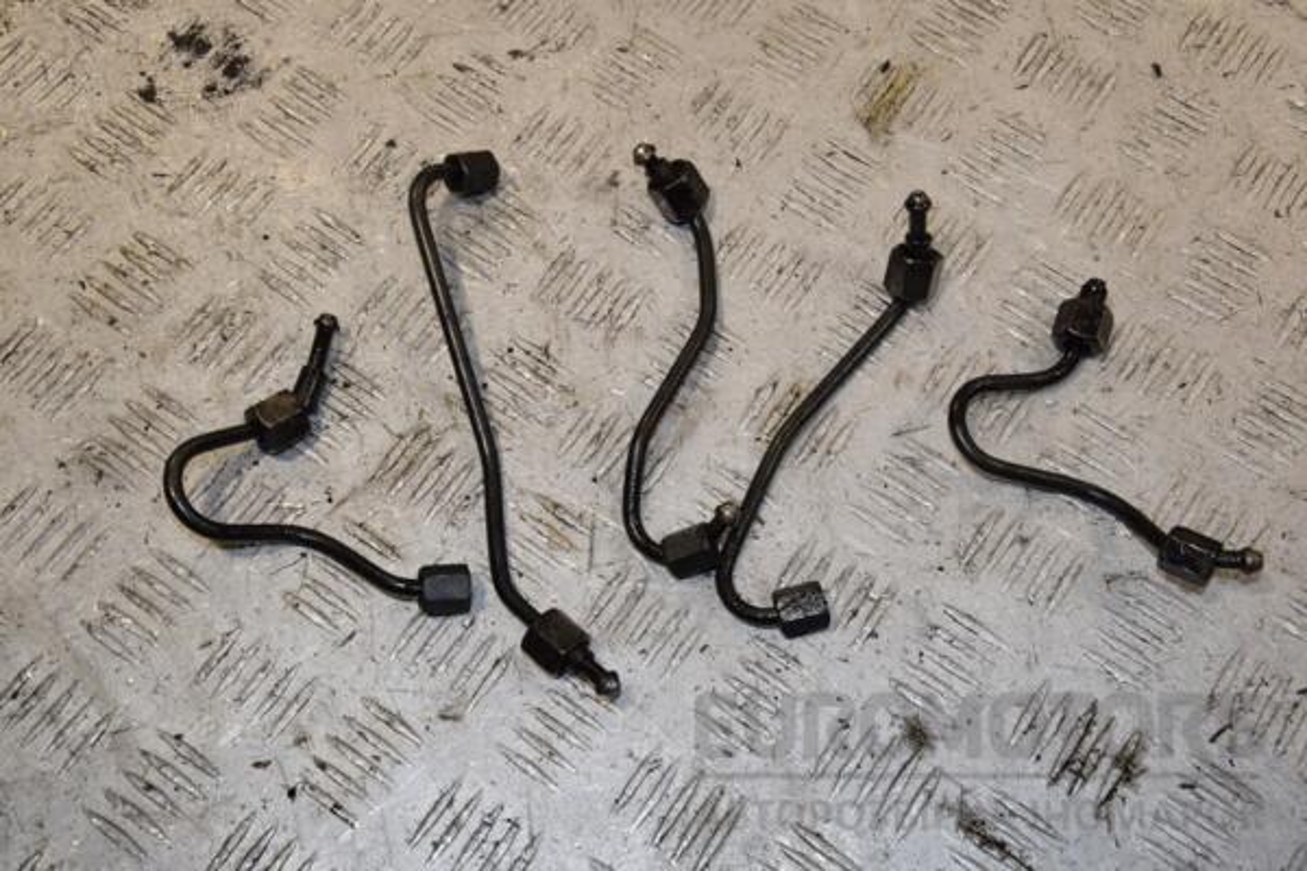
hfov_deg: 41.1
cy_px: 436
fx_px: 1743
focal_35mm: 48
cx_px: 654
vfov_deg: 28.1
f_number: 10
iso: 800
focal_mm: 32
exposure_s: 1/200
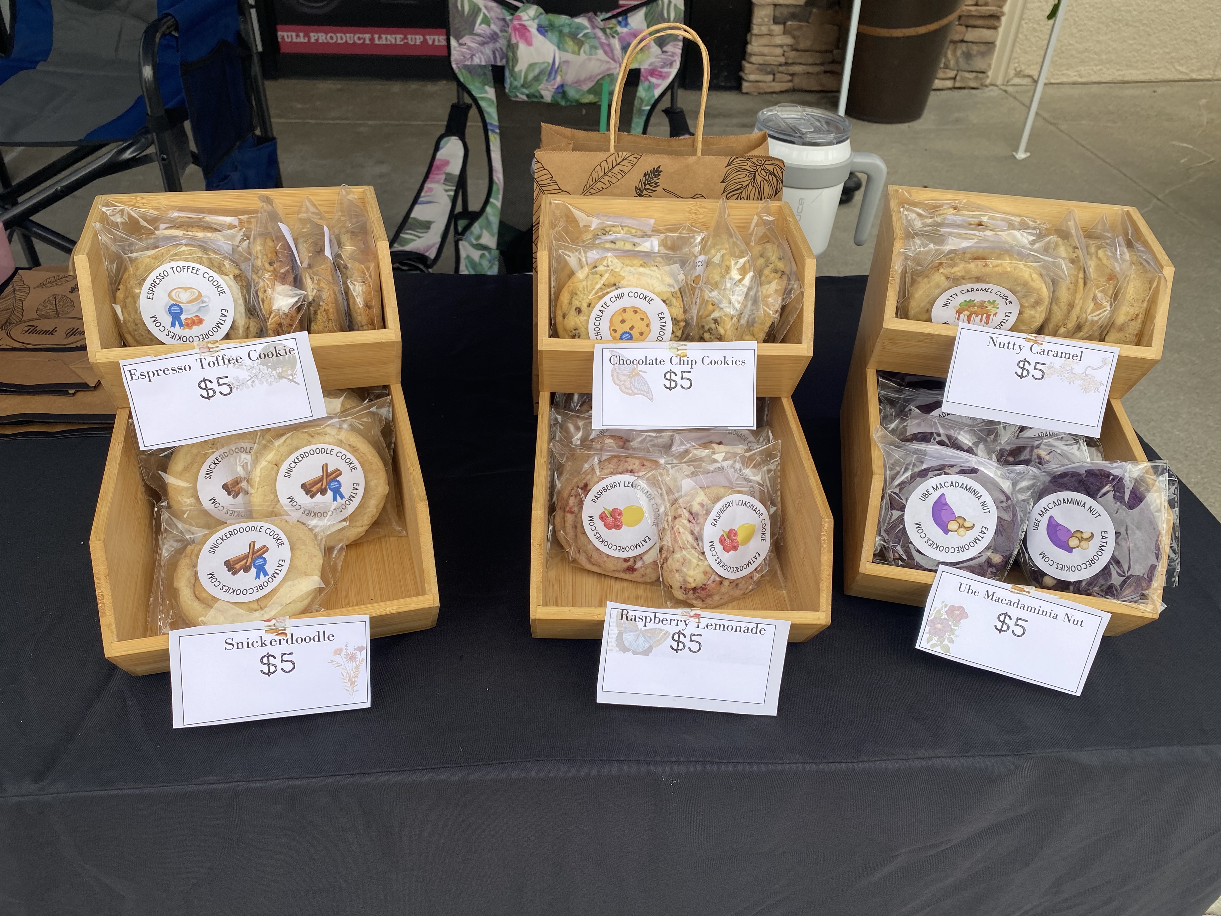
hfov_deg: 67.3
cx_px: 610
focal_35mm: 26
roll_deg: -1.9
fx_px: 917
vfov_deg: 53.1
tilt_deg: -33.7
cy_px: 458
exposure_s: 1/395
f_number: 1.8
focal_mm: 4.25
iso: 32
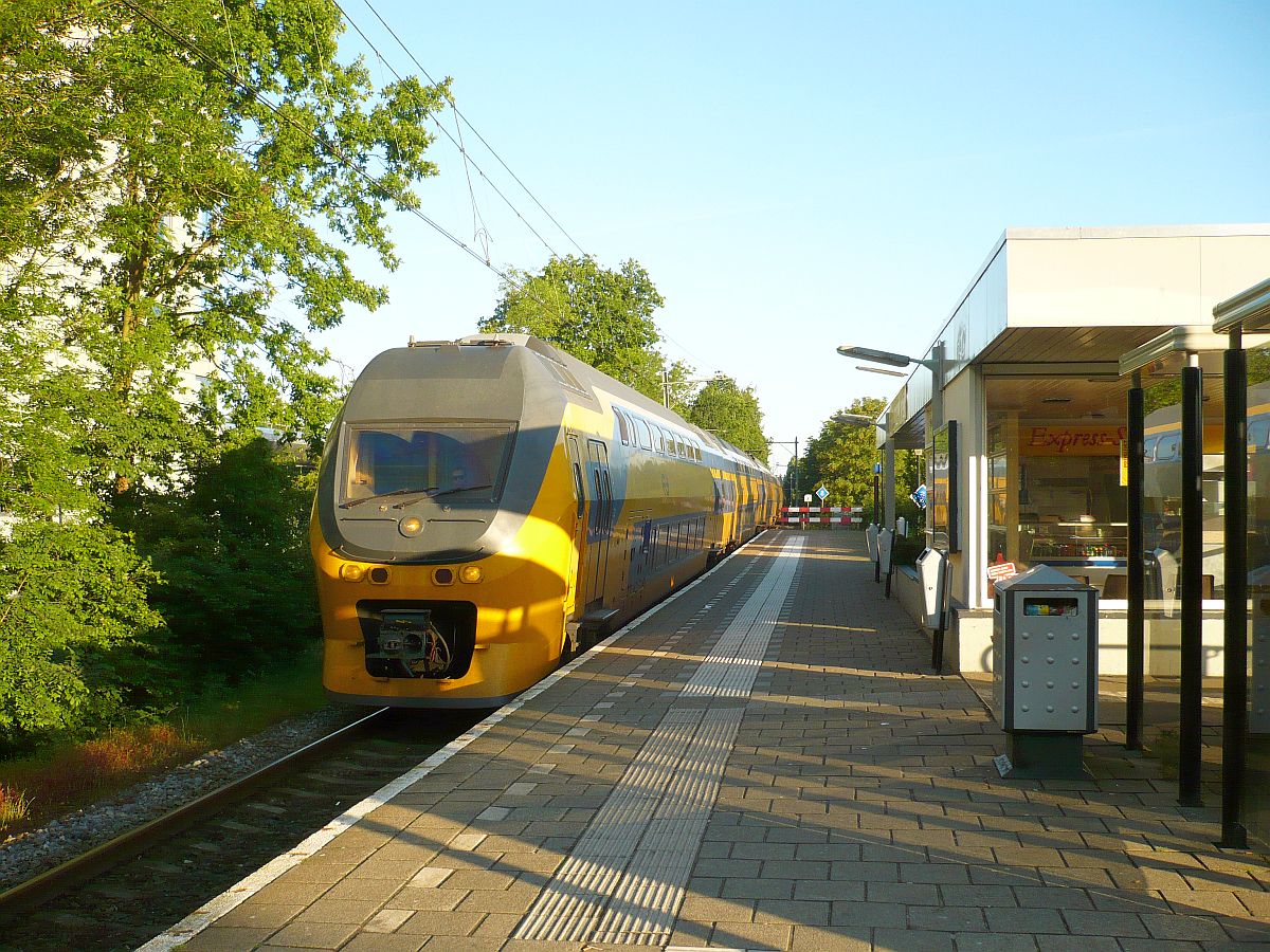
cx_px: 635
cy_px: 476
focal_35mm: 35
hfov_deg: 52.6
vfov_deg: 40.7
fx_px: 1284
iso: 100
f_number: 2.8
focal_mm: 5.8
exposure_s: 1/400
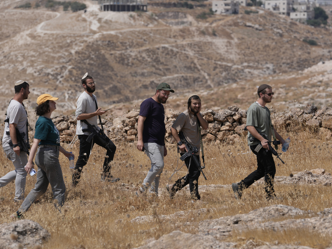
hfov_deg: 8.5
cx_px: 164
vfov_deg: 6.4
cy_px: 127
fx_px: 2235
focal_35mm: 233
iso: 160
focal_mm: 200
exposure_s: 1/1600
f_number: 5.6
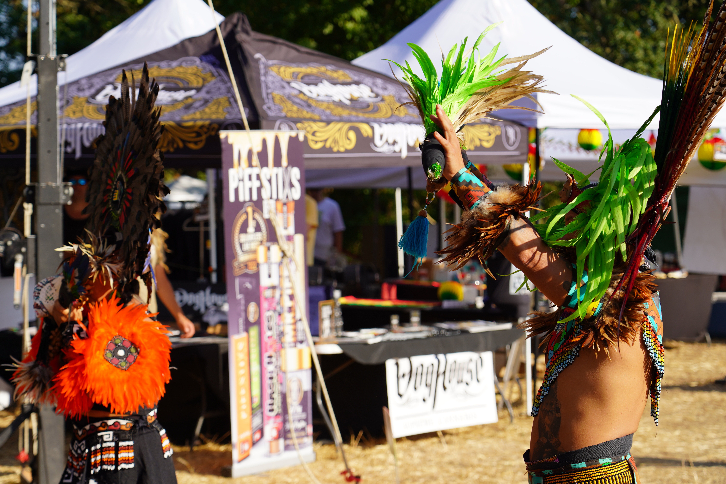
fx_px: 2117
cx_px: 363
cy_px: 242
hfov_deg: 19.5
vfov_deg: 13.0
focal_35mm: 105
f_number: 5.6
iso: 100
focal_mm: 105
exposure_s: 1/320
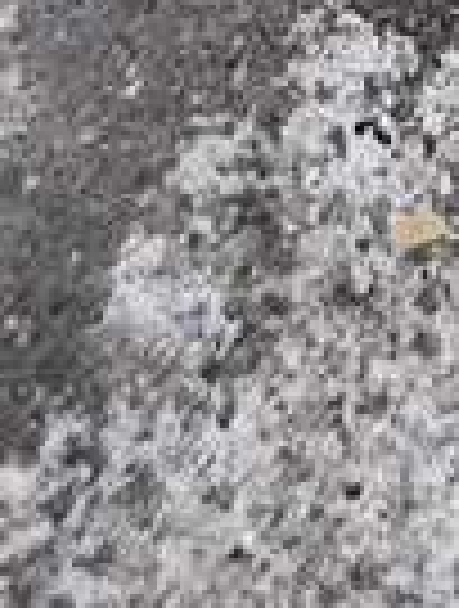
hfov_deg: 7.0
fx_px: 3660
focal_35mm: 208
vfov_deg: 9.1
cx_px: 828
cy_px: -455
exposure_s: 1/100
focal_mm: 6.92
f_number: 1.9
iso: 50
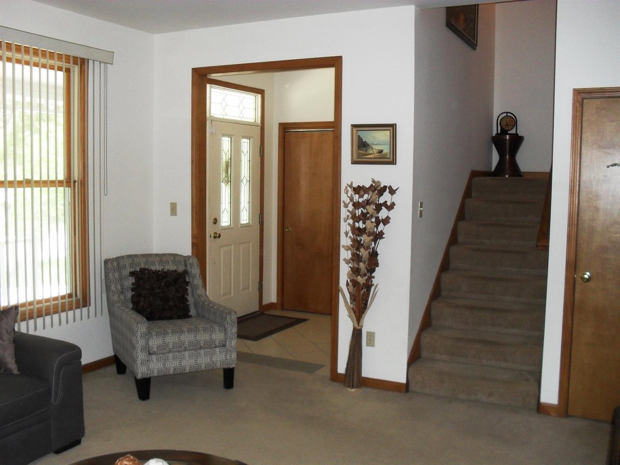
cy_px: 232
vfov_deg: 40.7
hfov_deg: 52.6
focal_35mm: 35
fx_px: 627
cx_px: 310
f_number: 3.2
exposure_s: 1/45
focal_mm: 6.3
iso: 200
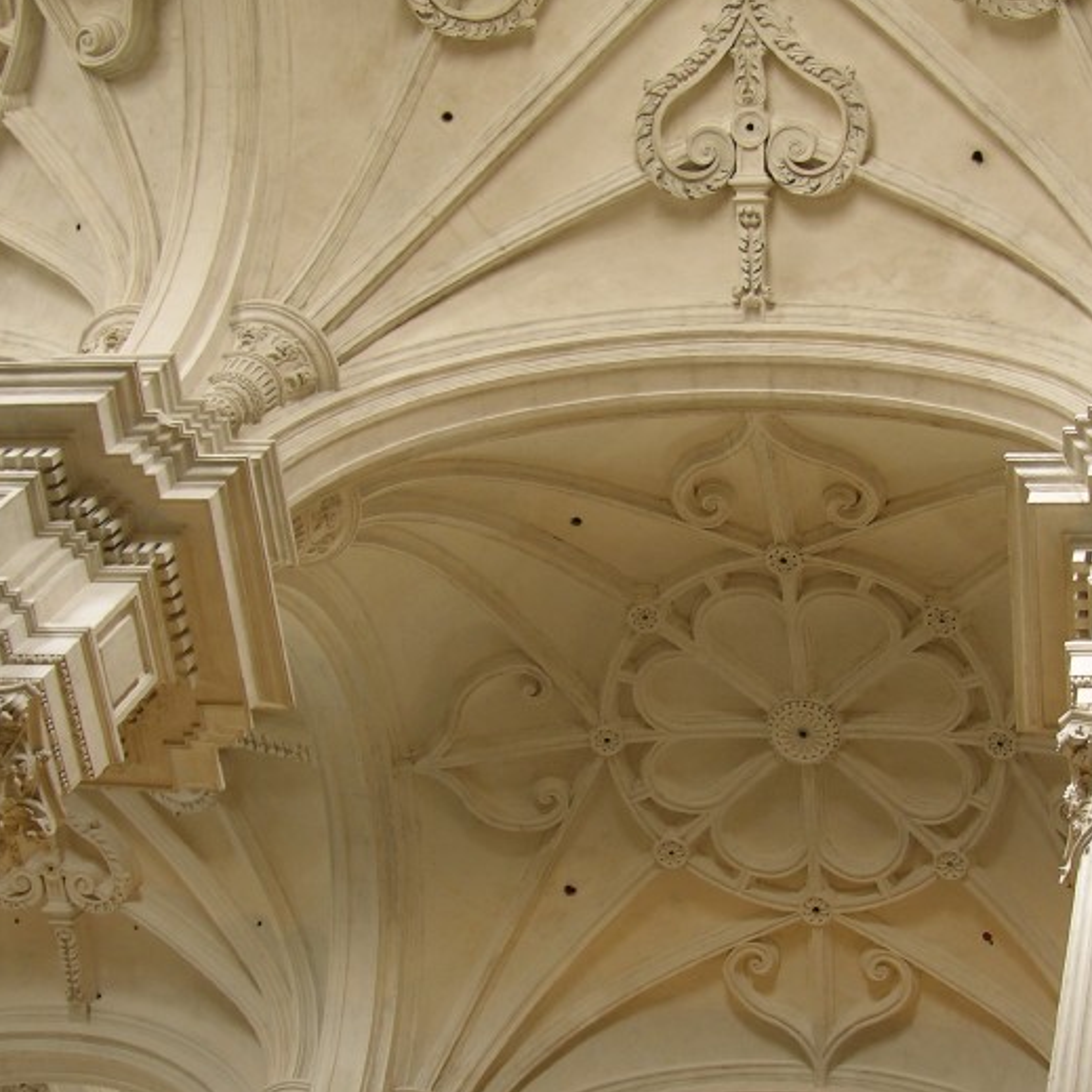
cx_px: 705
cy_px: 627
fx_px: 2177
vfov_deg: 28.1
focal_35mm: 61
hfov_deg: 28.0
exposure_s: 1/6.2
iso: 50
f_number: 2.8
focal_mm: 8.9
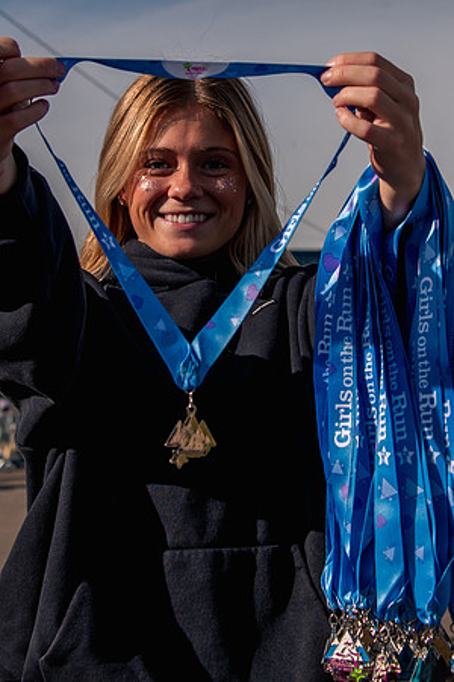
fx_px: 1862
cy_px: 179
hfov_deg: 13.9
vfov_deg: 20.6
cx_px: 313
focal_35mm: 98
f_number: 5.6
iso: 200
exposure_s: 1/1600
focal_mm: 44
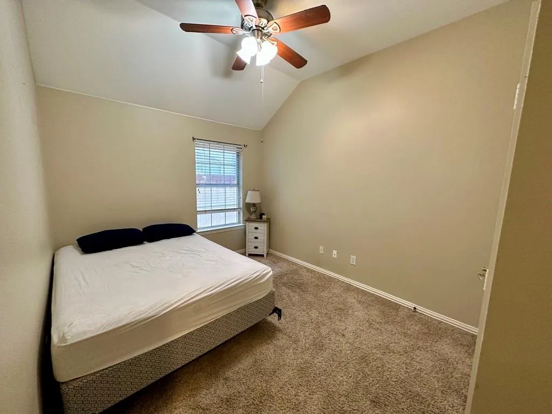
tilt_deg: -8.4
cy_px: 207
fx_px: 223
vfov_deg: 85.7
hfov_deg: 102.1
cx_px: 276
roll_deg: -1.5
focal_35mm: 14
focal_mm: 2.22
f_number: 2.2
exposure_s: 1/60
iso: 400
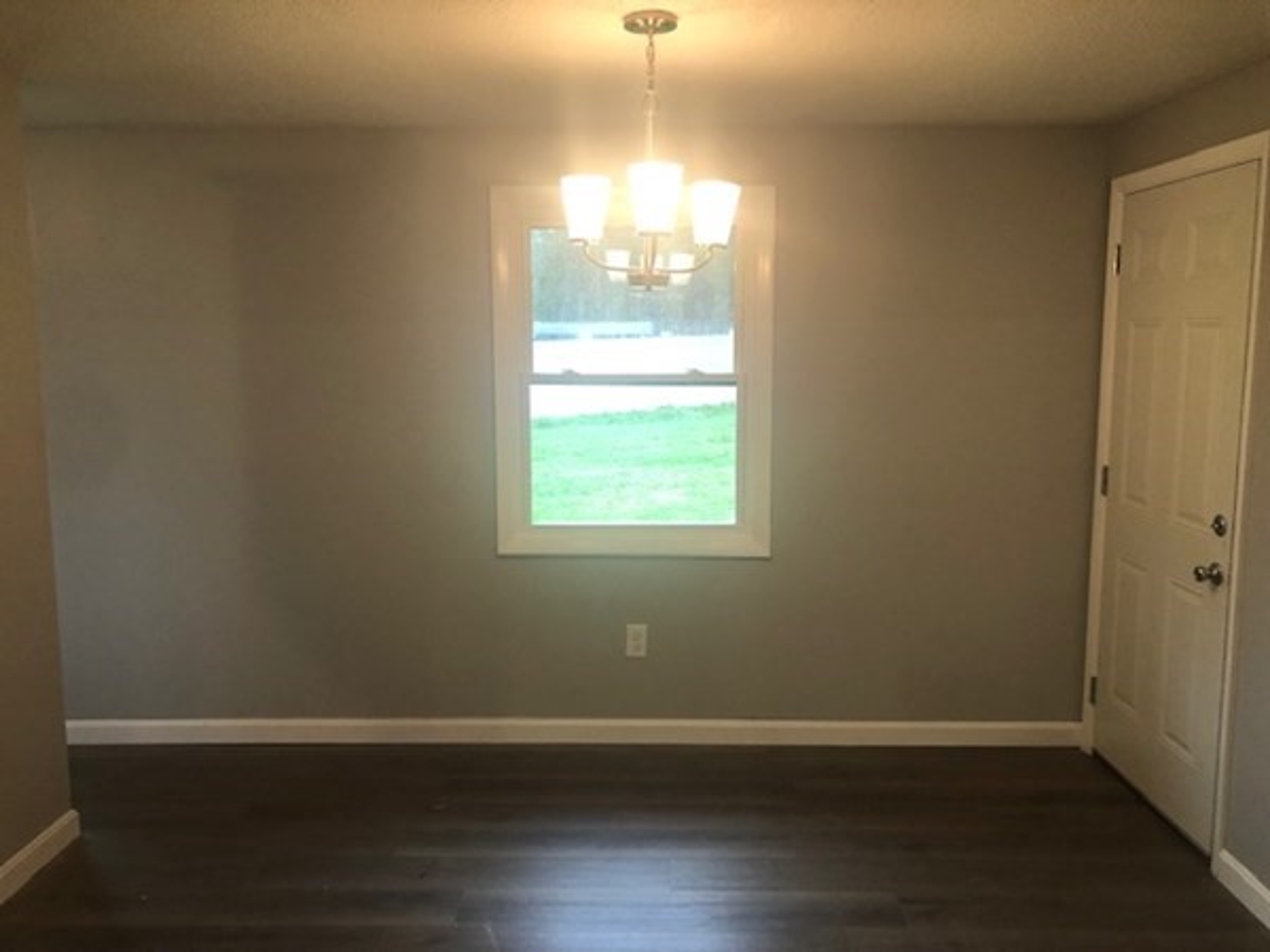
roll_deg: +1.5
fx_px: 1027
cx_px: 635
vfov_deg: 49.7
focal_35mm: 28
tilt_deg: -8.0
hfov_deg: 63.4
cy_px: 476
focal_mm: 3.99
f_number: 1.8
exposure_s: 1/24
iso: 32
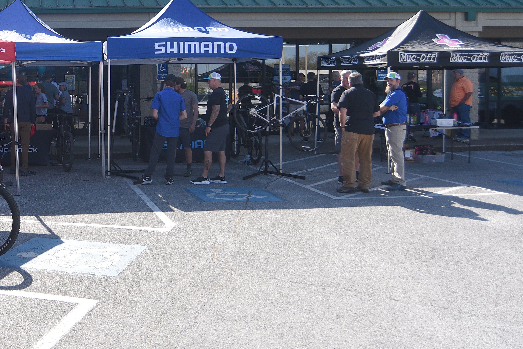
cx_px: 72
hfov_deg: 42.4
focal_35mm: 43
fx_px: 625
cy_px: 121
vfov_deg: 31.0
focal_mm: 21
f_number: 6.3
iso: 500
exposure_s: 1/1600
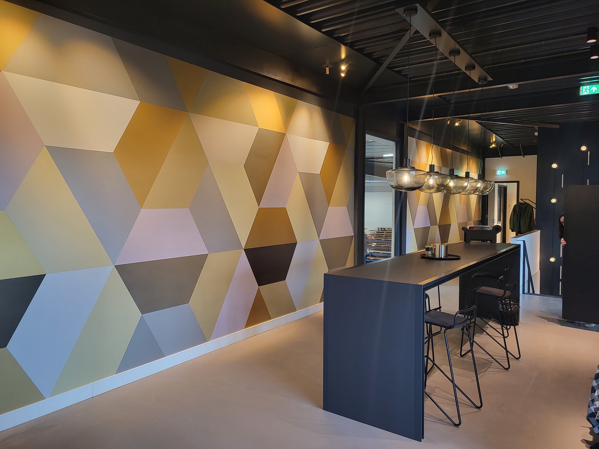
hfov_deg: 67.3
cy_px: 224
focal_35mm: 26
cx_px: 300
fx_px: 450
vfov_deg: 53.1
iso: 250
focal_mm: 5.4
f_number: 1.8
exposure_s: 1/50
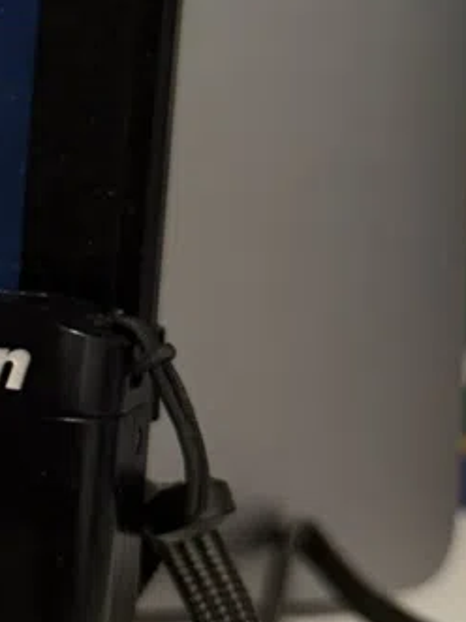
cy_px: 272
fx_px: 1778
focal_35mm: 99
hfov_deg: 13.3
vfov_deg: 19.8
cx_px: -402
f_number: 1.78
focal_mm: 6.76
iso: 800
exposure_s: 1/60
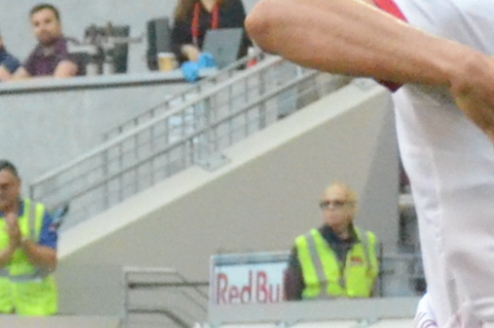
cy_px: 627
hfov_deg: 2.1
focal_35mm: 981
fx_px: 13452
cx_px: 381
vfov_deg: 1.4
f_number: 5.6
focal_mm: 90
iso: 6400
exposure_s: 1/1250
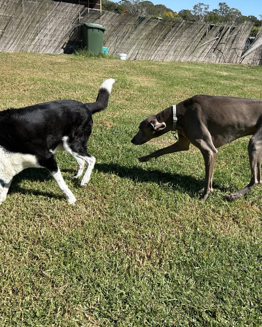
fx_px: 330
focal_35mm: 34
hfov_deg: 43.0
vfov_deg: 52.8
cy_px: 163
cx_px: 166
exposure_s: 1/2695
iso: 50
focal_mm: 5.7
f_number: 1.5
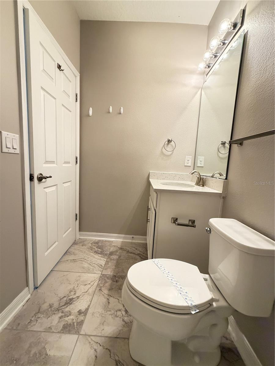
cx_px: 138
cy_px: 183
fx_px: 148
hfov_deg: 85.7
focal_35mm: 14
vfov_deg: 102.1
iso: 640
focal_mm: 2.22
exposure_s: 1/60
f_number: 2.2
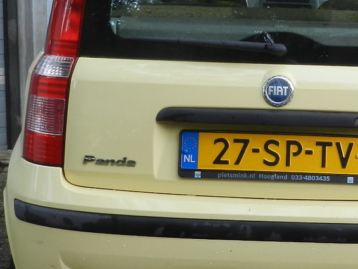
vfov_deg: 9.7
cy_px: 129
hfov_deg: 12.8
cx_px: 298
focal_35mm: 153
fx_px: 1583
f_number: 4.6
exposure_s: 1/40
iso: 160
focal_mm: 10.7
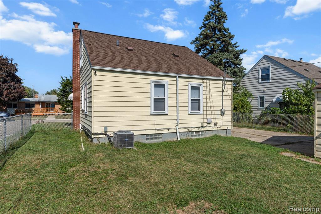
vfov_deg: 57.2
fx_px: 196
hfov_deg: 78.6
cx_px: 160
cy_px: 107
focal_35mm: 22
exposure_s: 1/400
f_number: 8
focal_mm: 22
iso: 100
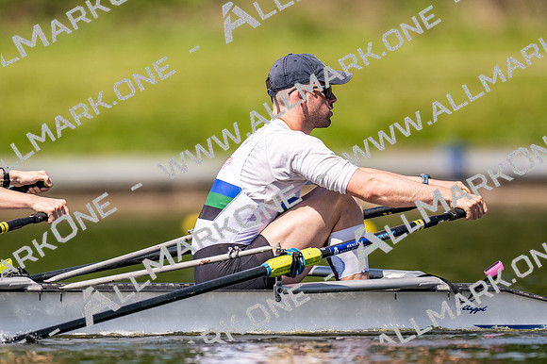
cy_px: 182
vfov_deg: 1.5
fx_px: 13667
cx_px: 274
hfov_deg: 2.3
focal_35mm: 900
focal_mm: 600
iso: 220
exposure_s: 1/2500
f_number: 4
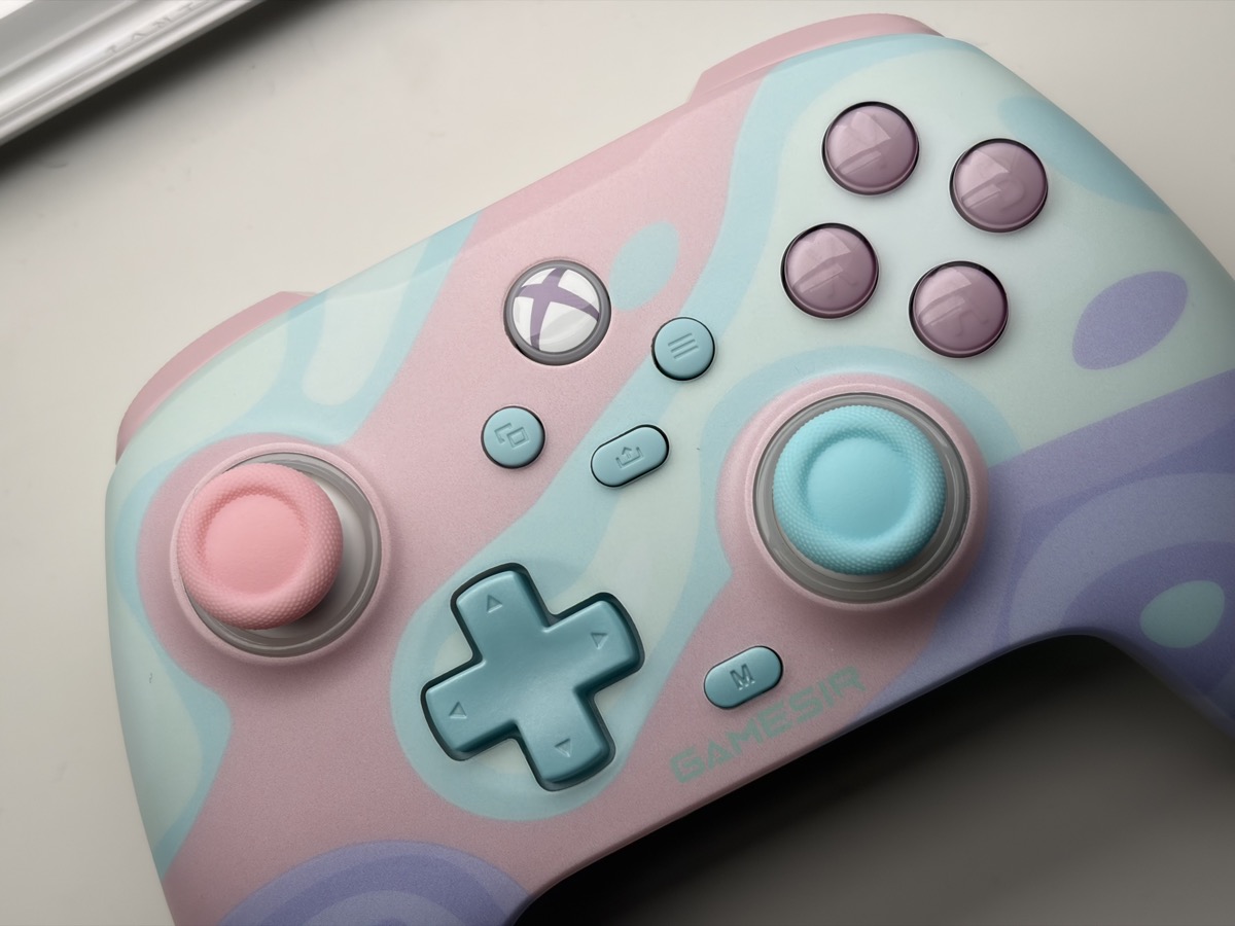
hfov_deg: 36.8
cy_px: 463
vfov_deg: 28.0
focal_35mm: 52
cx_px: 618
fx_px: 1855
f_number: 1.6
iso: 25
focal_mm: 5.96
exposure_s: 1/111
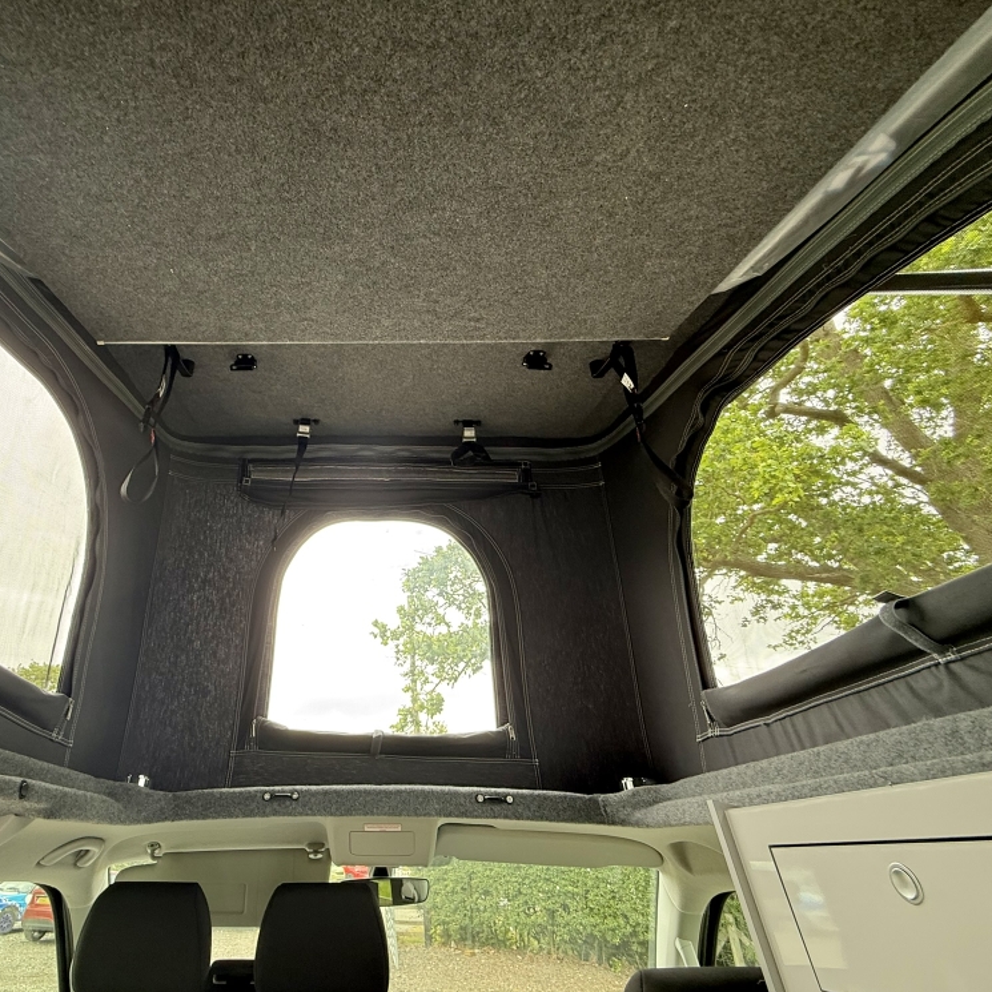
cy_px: 495
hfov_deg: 82.1
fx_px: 551
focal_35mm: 17
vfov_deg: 84.0
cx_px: 362
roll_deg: -1.2
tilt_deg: +32.7
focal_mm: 2.22
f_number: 2.2
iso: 64
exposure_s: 1/99
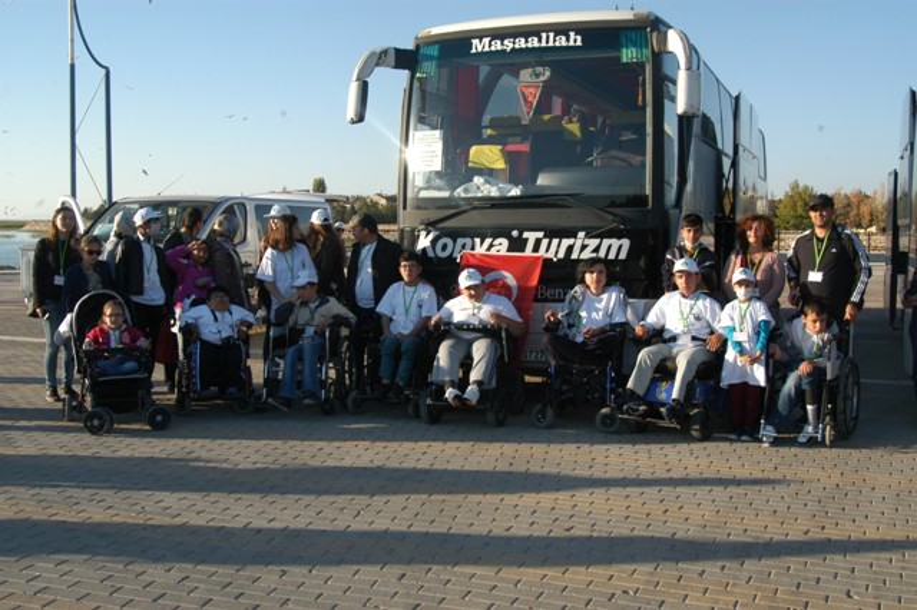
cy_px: 305
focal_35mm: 36
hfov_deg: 53.2
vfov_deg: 36.8
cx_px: 458
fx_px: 916
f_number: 8
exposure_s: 1/250
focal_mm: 24
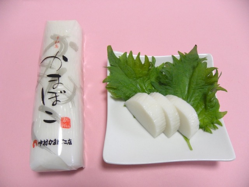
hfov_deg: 67.3
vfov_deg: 53.1
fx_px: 187
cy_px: 94
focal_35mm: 26
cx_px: 124
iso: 288
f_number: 3.2
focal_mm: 4.6
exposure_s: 1/61
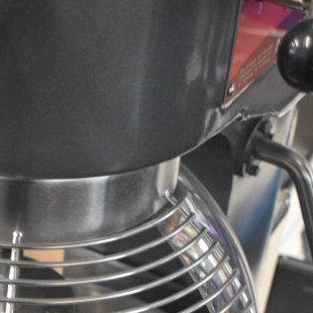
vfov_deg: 14.7
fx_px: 1156
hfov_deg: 15.2
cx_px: 20
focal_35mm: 113
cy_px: 419
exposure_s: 1/50
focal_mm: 30
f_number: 4.2
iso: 4000
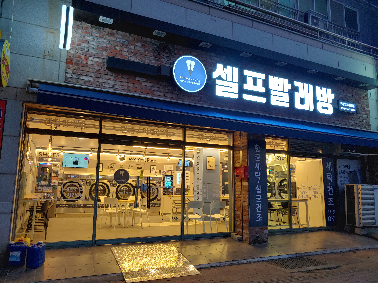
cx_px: 189
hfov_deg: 69.4
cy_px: 142
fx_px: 273
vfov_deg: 54.9
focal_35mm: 25
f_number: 1.5
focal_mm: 4.23
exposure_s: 1/60
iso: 50
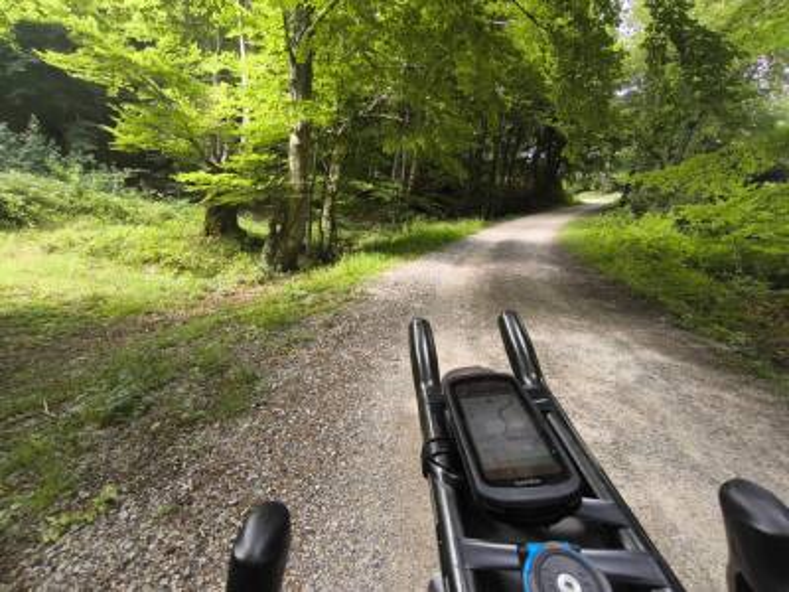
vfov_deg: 81.7
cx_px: 394
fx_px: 342
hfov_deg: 98.2
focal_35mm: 15
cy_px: 296
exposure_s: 1/50
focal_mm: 1.91
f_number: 2.2
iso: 64
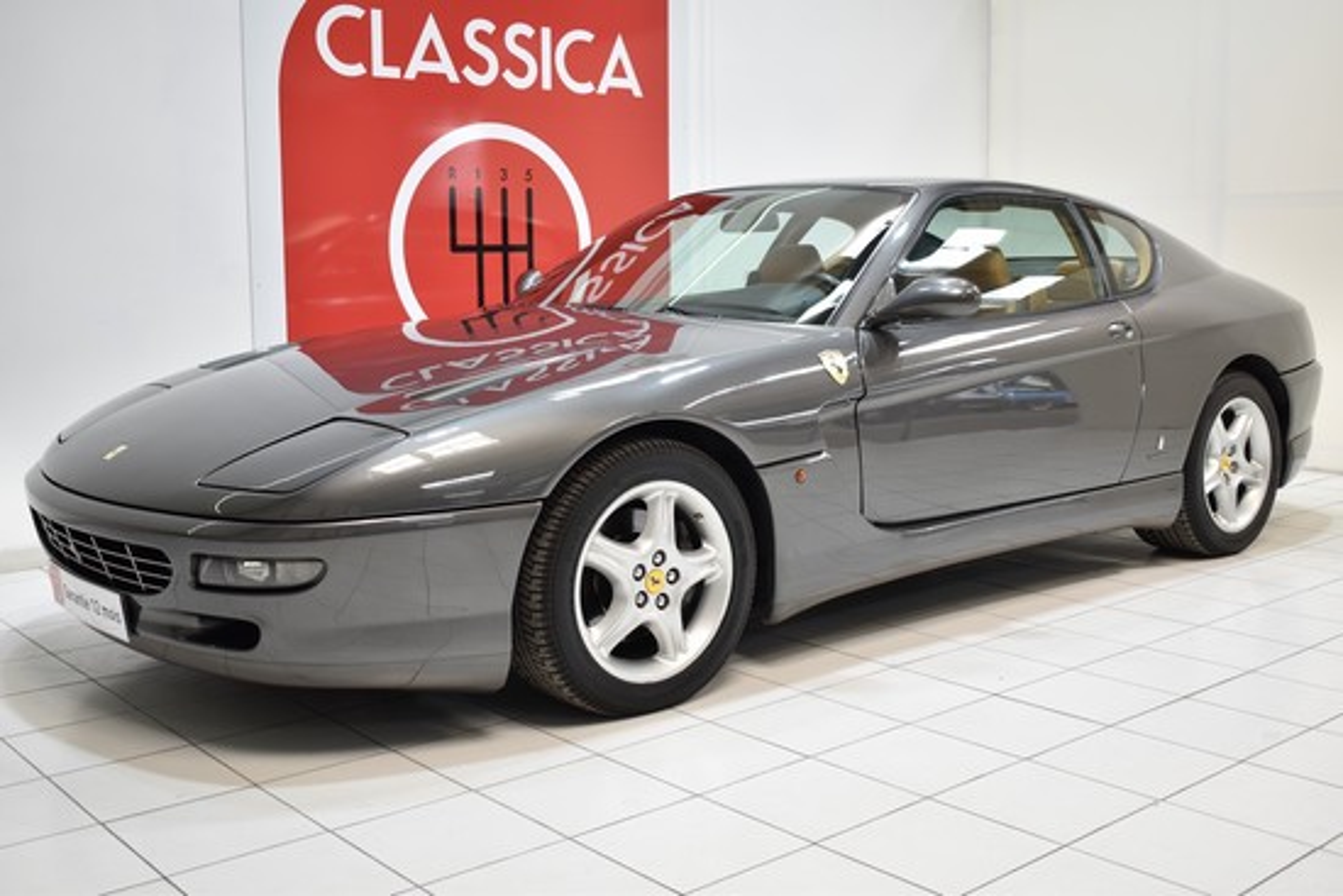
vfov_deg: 34.2
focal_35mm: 39
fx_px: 1455
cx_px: 672
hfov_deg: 49.5
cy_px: 448
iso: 100
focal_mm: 26
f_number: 4
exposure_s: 1/30
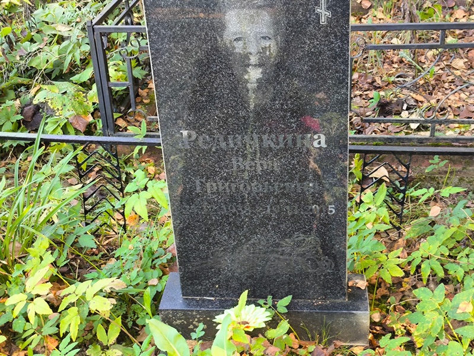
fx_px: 685
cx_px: 237
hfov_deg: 38.2
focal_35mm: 50
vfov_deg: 29.1
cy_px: 178
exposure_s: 1/60
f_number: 1.7
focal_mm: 4.71
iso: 100
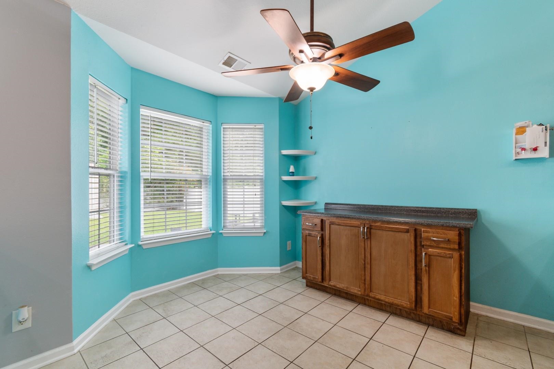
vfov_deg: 77.3
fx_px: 231
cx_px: 277
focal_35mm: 15
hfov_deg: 100.4
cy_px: 184
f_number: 4.5
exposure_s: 1/8
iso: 100
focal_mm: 10
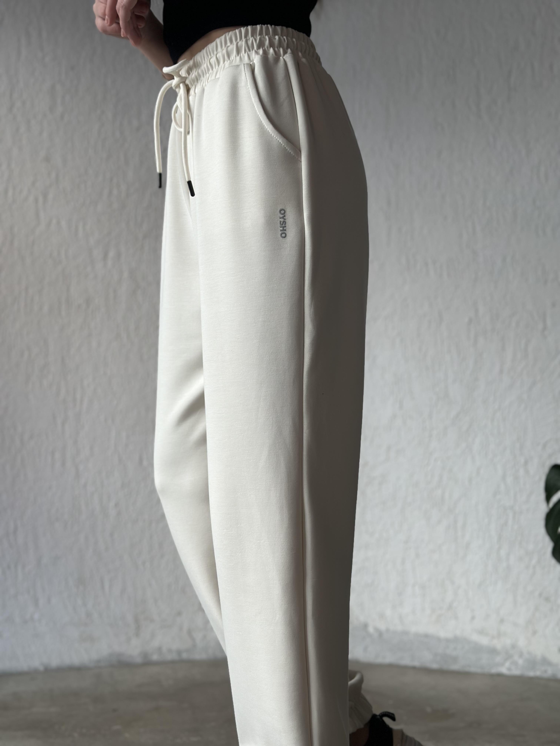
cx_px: 280
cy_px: 373
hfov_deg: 30.3
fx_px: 1035
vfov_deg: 39.7
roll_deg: +0.4
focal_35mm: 48
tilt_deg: +3.2
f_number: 1.78
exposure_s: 1/124
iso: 64
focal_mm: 6.86
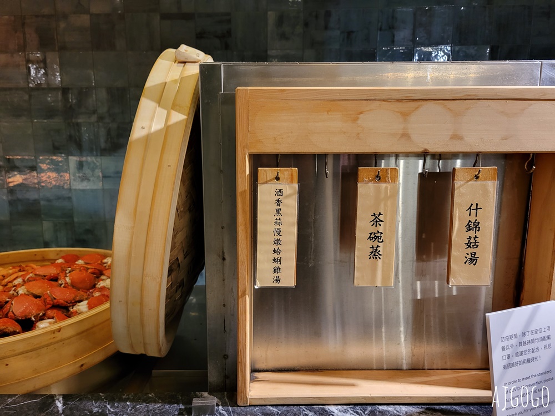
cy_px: 208
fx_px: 417
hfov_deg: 67.3
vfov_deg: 53.1
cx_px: 278
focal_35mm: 26
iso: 250
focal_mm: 5.4
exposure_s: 1/40
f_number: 1.8
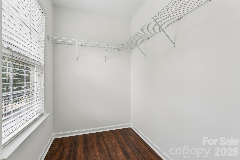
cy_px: 80
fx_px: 111
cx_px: 120
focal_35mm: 17
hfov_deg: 94.6
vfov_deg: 71.7
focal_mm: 16.6
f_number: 13
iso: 100
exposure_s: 1/6
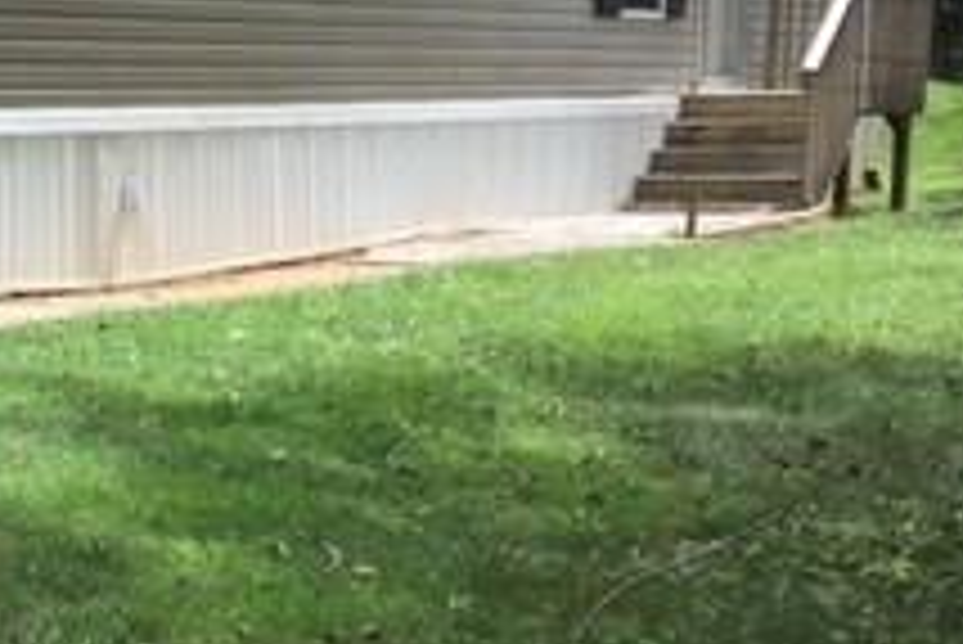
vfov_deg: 15.2
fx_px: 2409
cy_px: 392
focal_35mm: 90
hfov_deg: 21.4
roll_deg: -0.5
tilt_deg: -7.3
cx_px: -117
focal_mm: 4.15
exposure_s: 1/693
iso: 25
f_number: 2.2
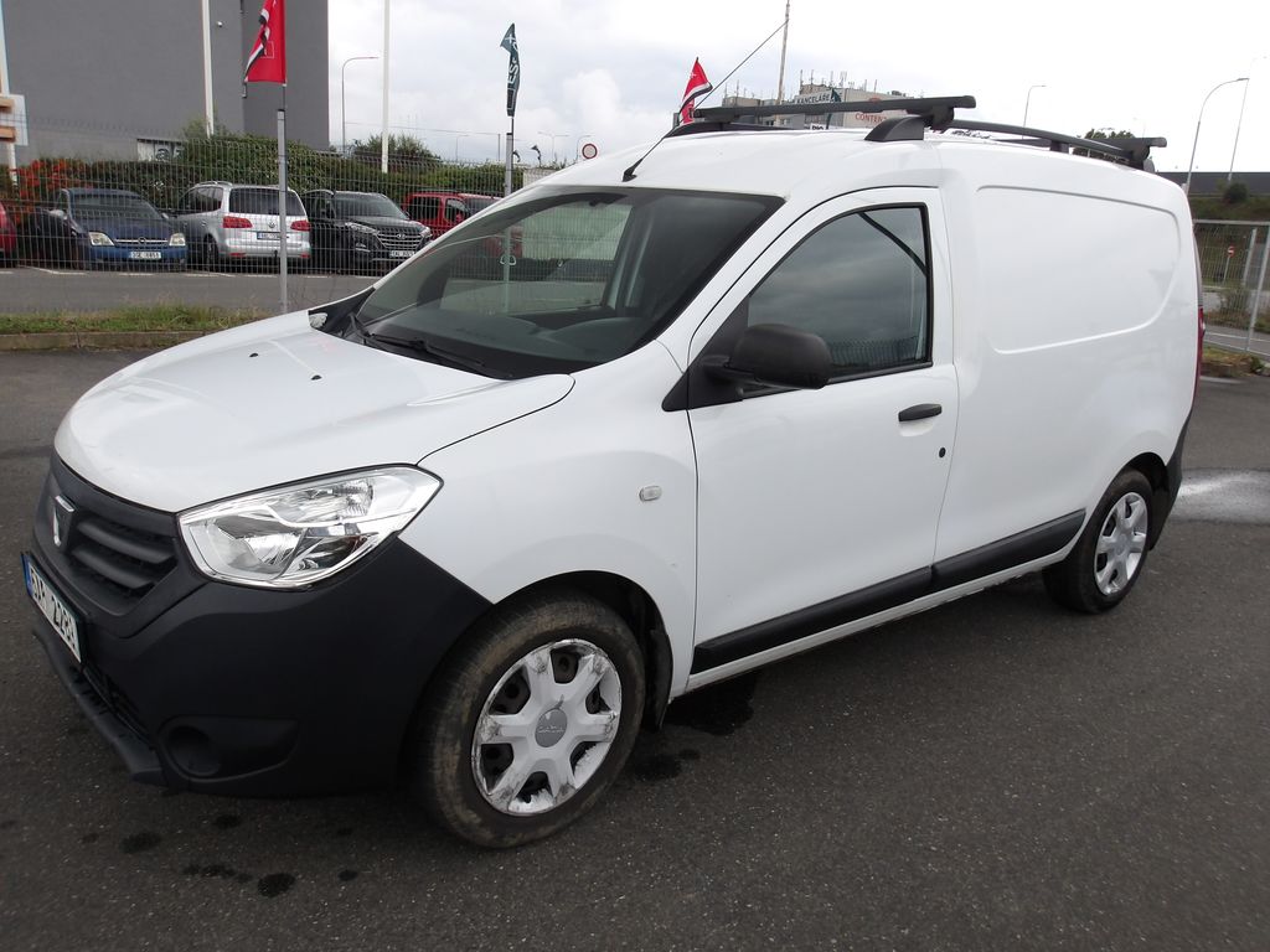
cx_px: 635
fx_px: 991
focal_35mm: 27
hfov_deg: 65.3
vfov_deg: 51.4
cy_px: 476
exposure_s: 1/534
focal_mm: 4.9
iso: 100
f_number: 3
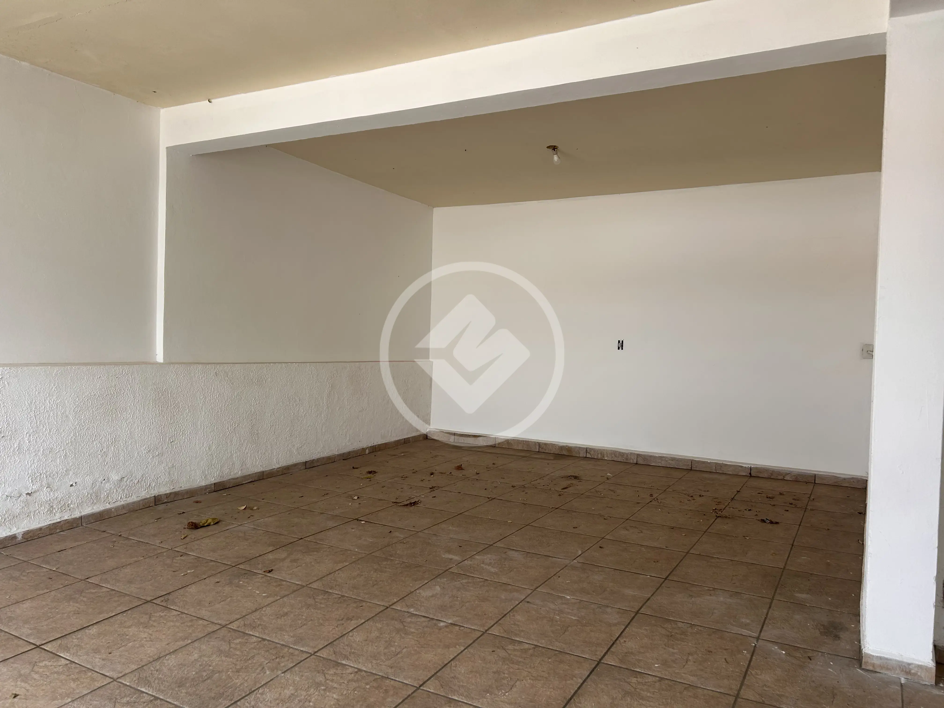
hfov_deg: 67.3
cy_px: 354
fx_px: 709
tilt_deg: -0.8
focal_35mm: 26
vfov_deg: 53.1
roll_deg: -1.6
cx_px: 472
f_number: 1.5
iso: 32
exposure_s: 1/121
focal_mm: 5.7
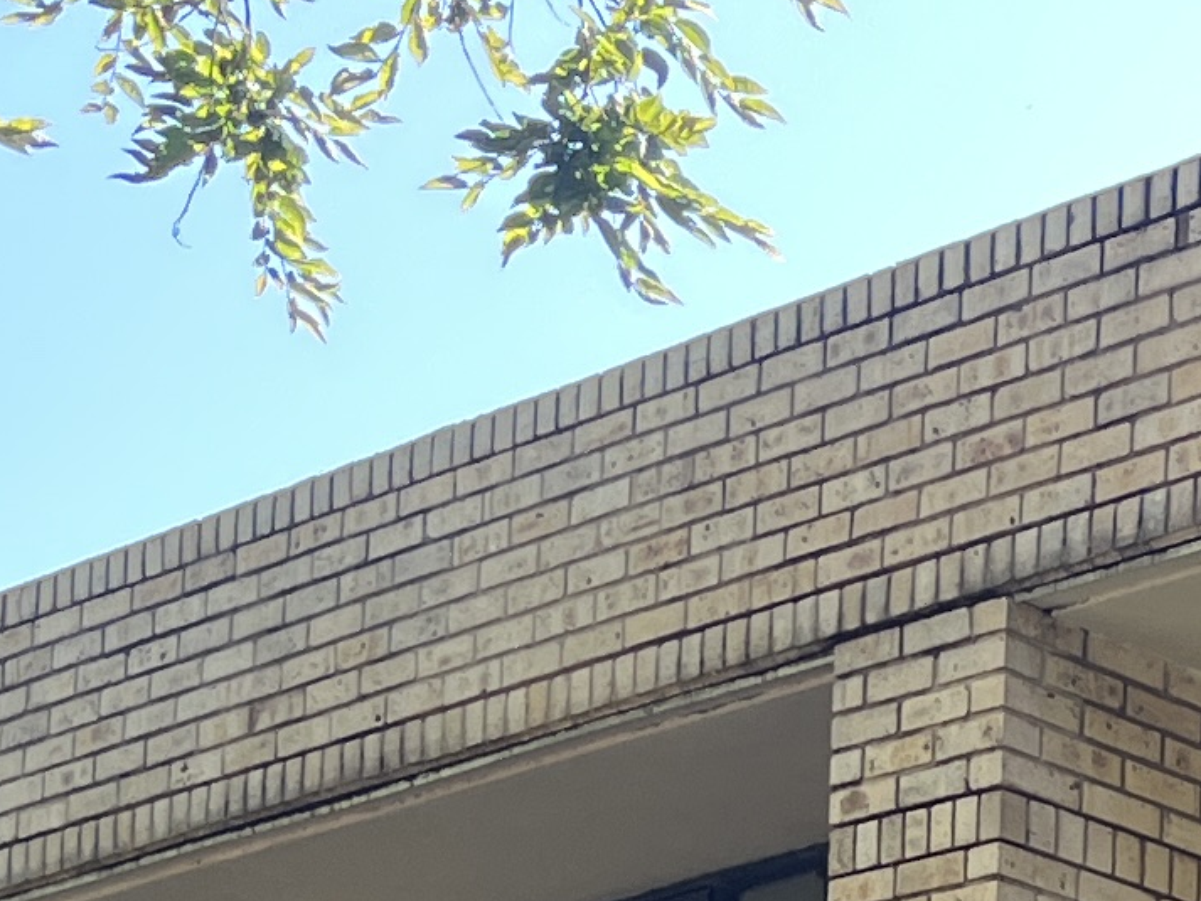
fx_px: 5101
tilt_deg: +1.9
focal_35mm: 147
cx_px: 2202
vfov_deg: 9.1
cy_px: 2169
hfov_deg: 12.2
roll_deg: -1.2
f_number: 1.6
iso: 50
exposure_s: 1/302
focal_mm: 5.1
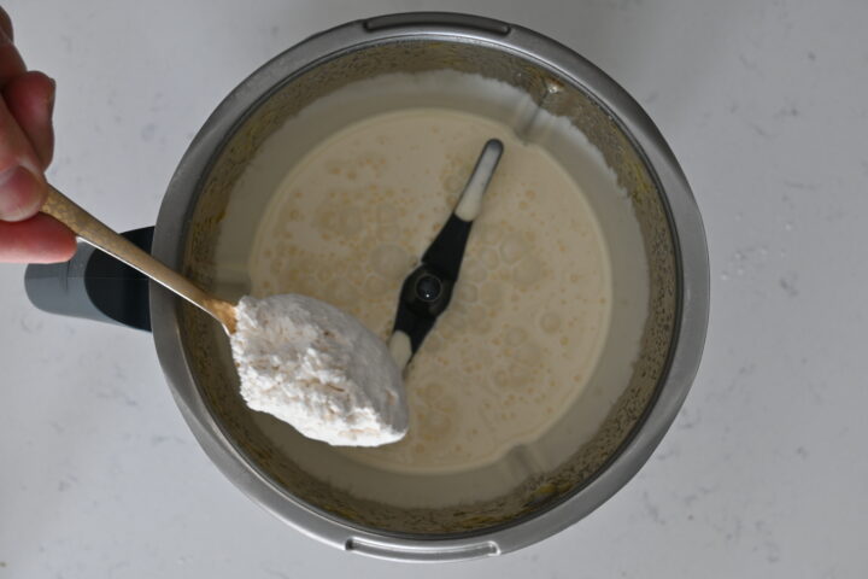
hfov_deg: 38.9
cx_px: 434
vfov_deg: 26.5
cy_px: 290
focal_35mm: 51
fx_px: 1230
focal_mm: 34
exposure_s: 1/4
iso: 100
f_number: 5.6
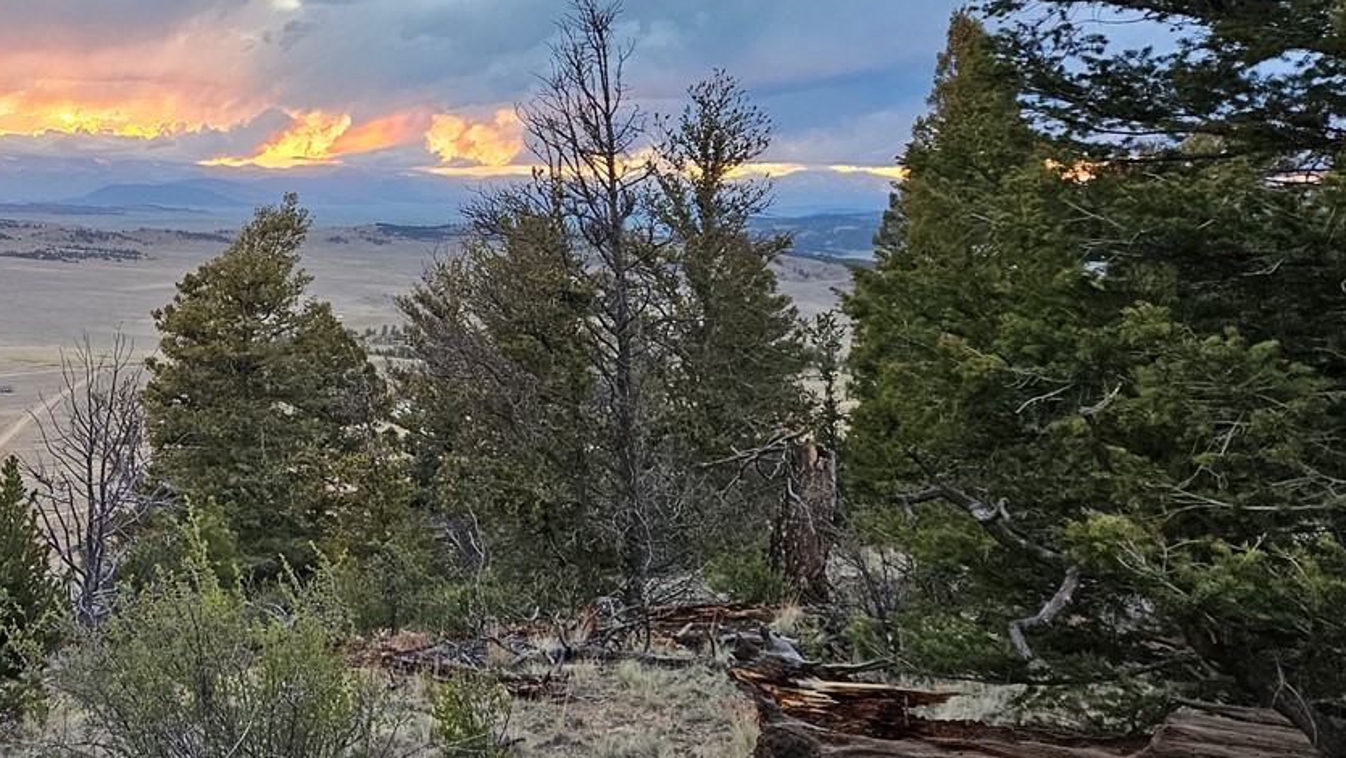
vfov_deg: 24.6
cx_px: 85
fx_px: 1713
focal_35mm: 48
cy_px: 179
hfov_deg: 39.2
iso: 160
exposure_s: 1/180
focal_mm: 5.4
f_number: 1.8
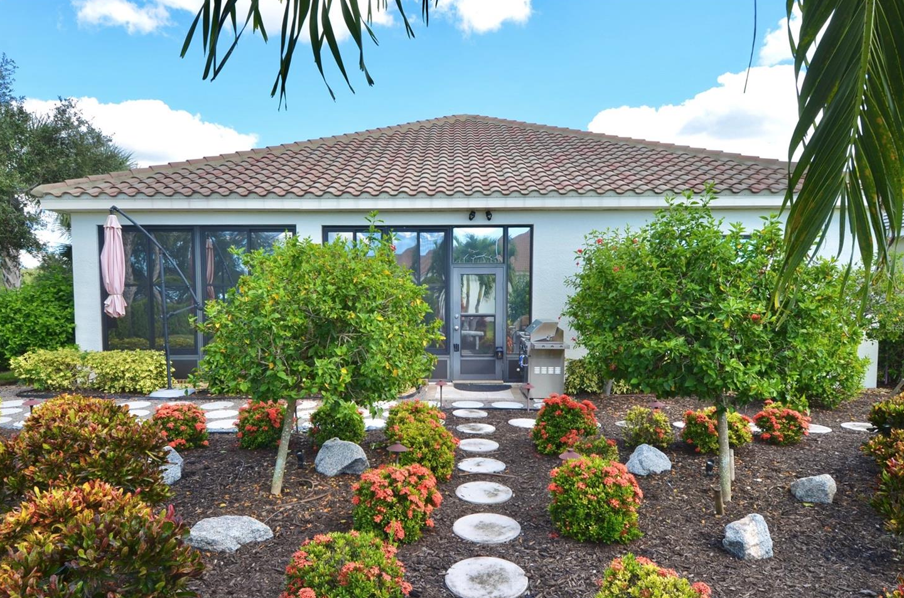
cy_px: 327
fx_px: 1002
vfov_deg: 33.2
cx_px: 439
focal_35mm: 40
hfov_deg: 48.5
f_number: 8
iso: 200
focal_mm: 24
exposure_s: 1/250
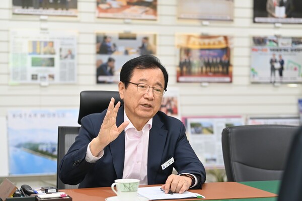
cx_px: 151
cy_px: 100
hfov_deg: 22.1
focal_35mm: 92
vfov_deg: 14.9
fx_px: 772
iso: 800
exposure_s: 1/250
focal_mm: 92
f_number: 3.2
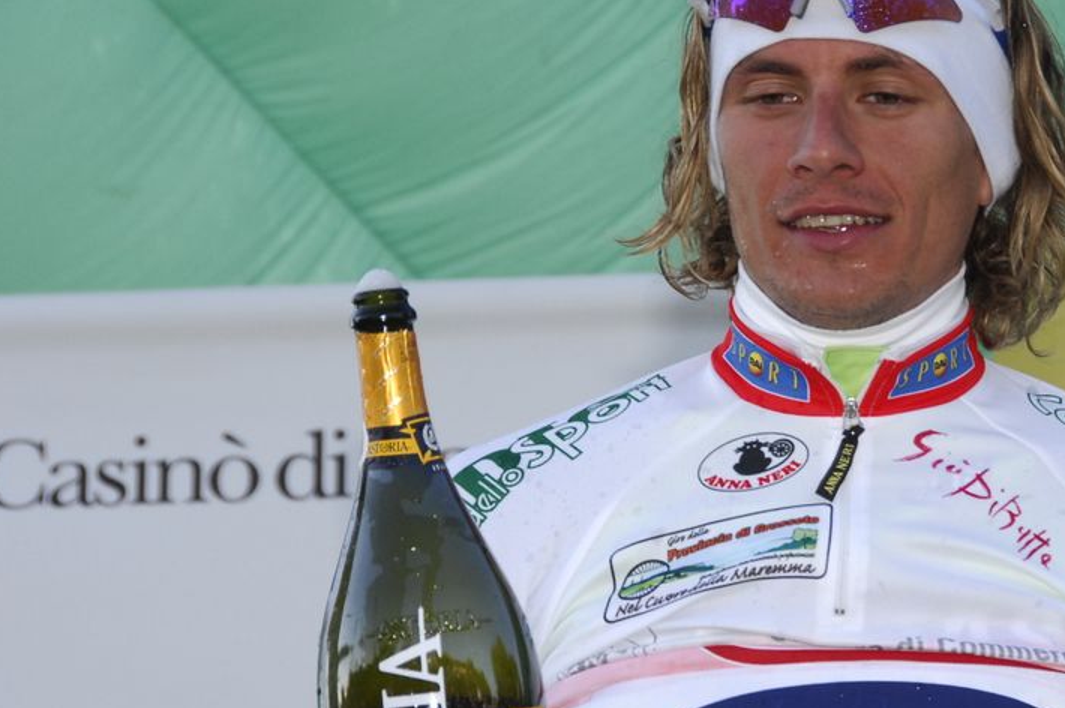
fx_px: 7118
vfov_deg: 5.7
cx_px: 891
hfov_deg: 8.5
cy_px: 403
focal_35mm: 241
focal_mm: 95
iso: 400
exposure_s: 1/250
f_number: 8
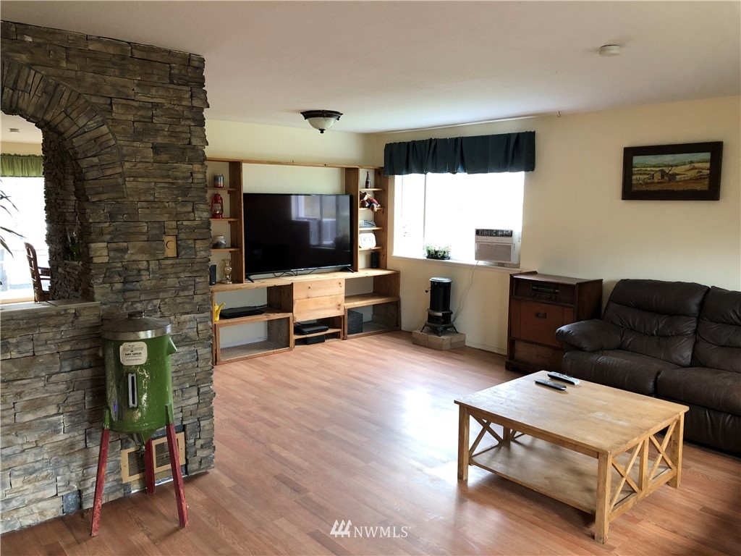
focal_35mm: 28
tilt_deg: -7.6
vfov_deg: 49.7
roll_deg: -0.8
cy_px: 278
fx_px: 599
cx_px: 370
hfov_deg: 63.4
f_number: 1.8
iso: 40
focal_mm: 3.99
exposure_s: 1/20
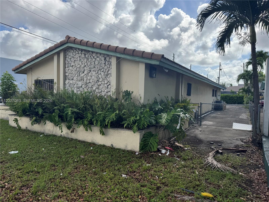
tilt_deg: -2.0
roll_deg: -1.9
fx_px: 187
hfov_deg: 71.6
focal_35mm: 24
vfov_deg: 56.8
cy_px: 101
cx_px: 134
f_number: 1.78
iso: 80
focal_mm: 6.76
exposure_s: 1/4310
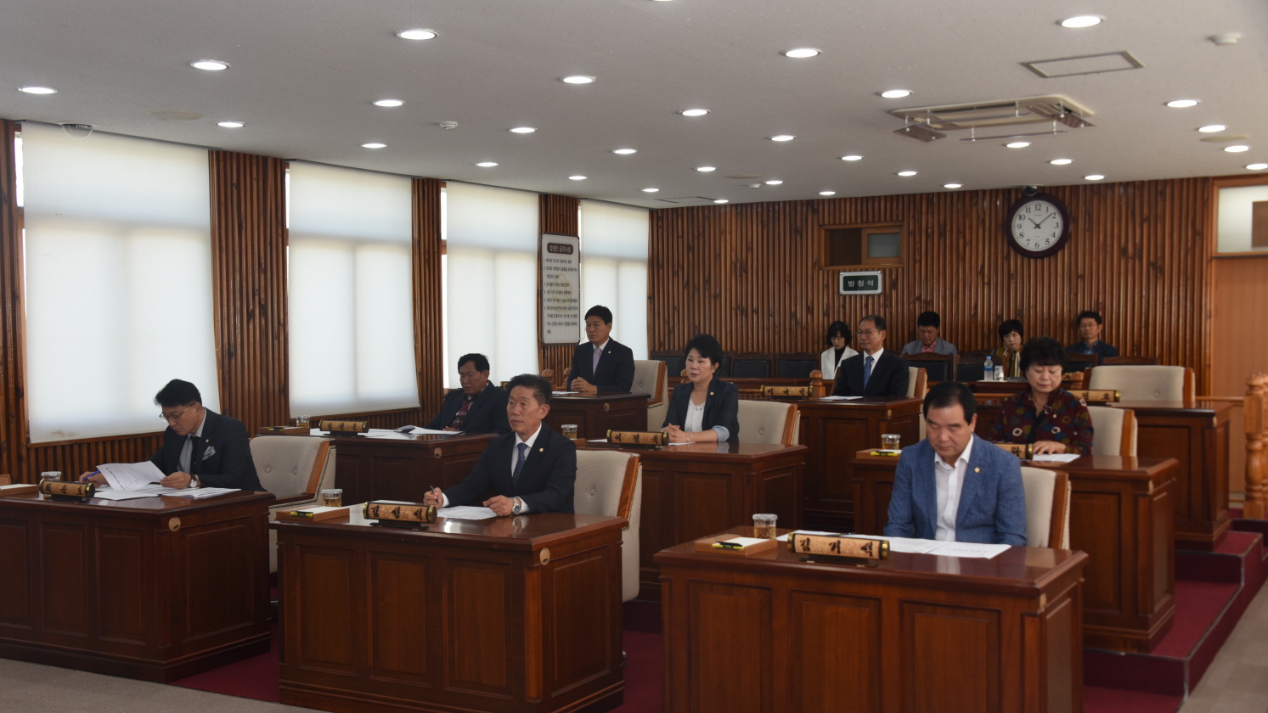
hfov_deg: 50.5
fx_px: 1345
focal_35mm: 40
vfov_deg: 29.7
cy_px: 378
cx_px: 632
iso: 800
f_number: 7.1
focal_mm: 38
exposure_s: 1/100
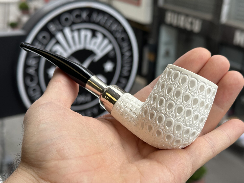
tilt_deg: -21.6
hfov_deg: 37.5
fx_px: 360
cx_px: 127
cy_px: 93
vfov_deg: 28.6
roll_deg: -3.7
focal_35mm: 51
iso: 64
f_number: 1.78
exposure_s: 1/1009
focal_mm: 6.86
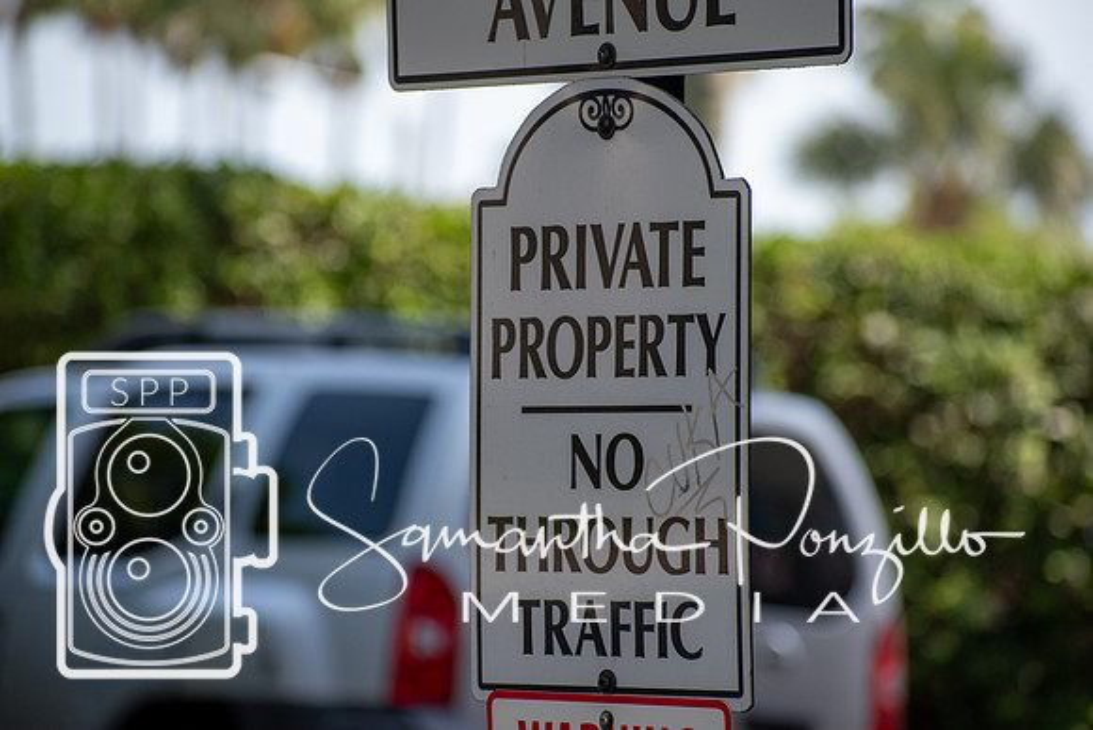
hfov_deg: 7.9
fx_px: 7894
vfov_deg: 5.3
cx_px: 546
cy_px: 365
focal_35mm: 260
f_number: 5
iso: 400
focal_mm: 165
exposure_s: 1/1250
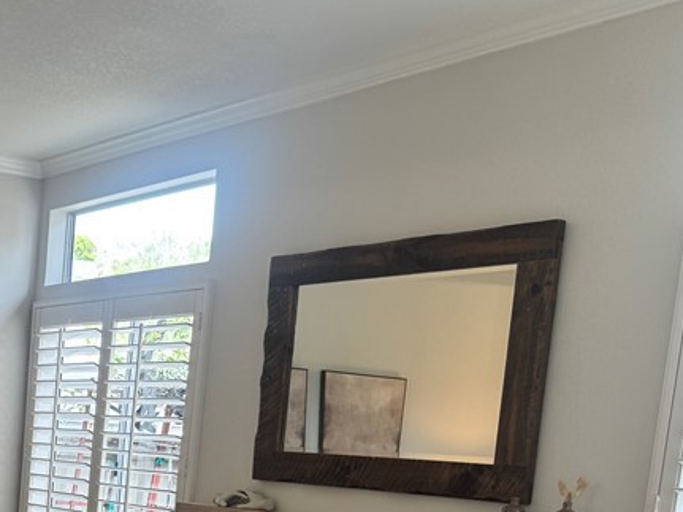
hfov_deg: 30.2
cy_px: 591
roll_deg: -3.0
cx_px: -76
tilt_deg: -9.6
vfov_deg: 23.7
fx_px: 1124
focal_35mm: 57
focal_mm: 6.76
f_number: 1.78
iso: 80
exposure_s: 1/120
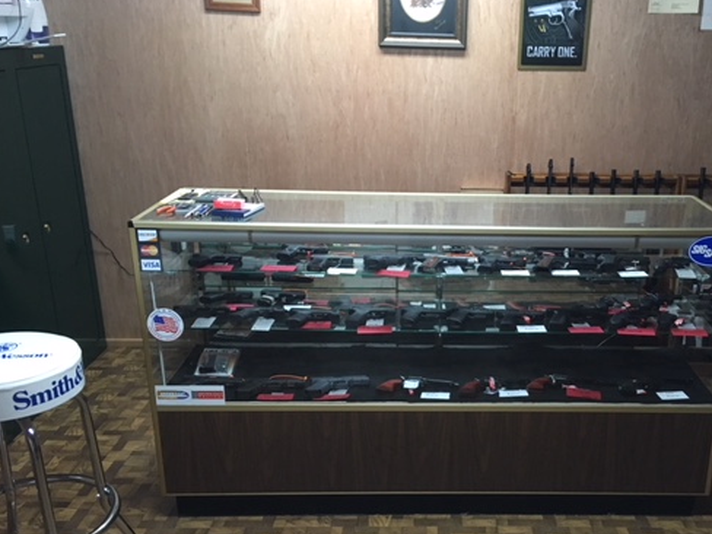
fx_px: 782
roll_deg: -1.2
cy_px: 318
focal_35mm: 38
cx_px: 457
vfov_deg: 37.6
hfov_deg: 48.4
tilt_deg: -17.8
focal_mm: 4.15
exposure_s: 1/30
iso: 125
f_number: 2.2
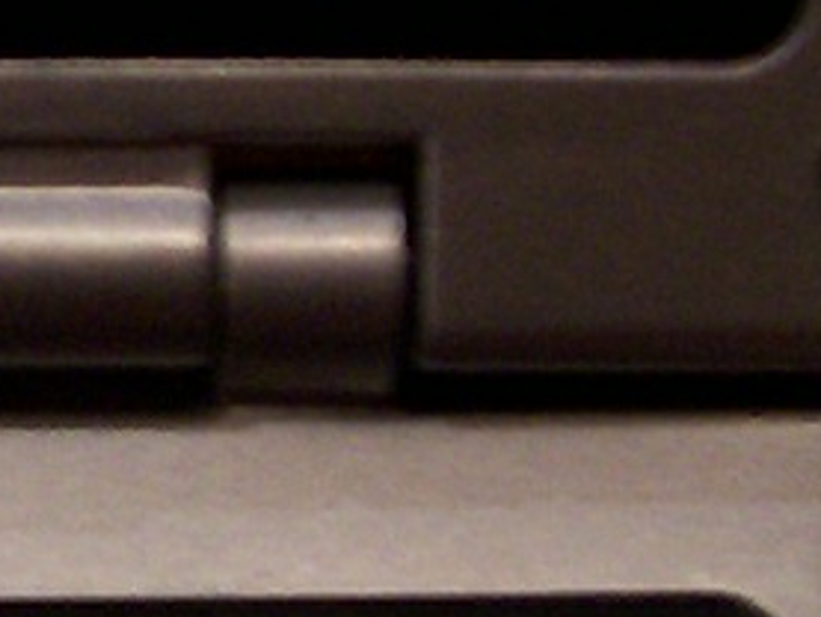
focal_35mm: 251
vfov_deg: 5.9
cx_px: -163
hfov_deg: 7.8
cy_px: 320
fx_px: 5956
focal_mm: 5.6
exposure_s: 1/8
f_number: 2.7
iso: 80
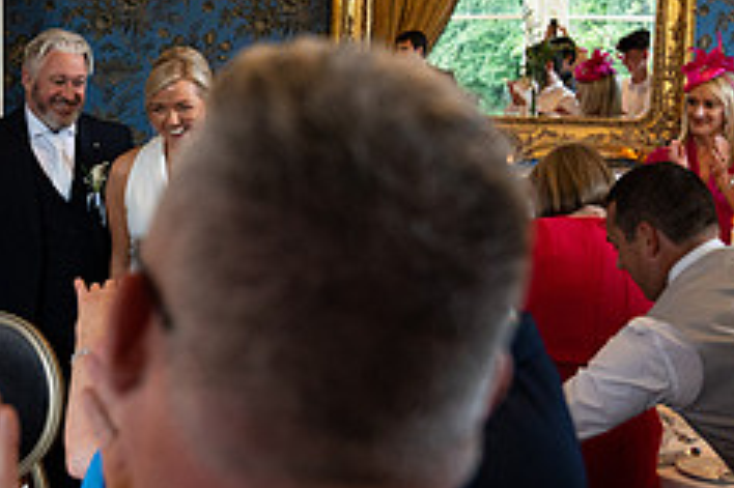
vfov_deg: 23.0
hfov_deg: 32.9
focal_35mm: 59
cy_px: 235
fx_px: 1202
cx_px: 140
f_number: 2.8
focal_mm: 24
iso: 3200
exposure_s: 1/160
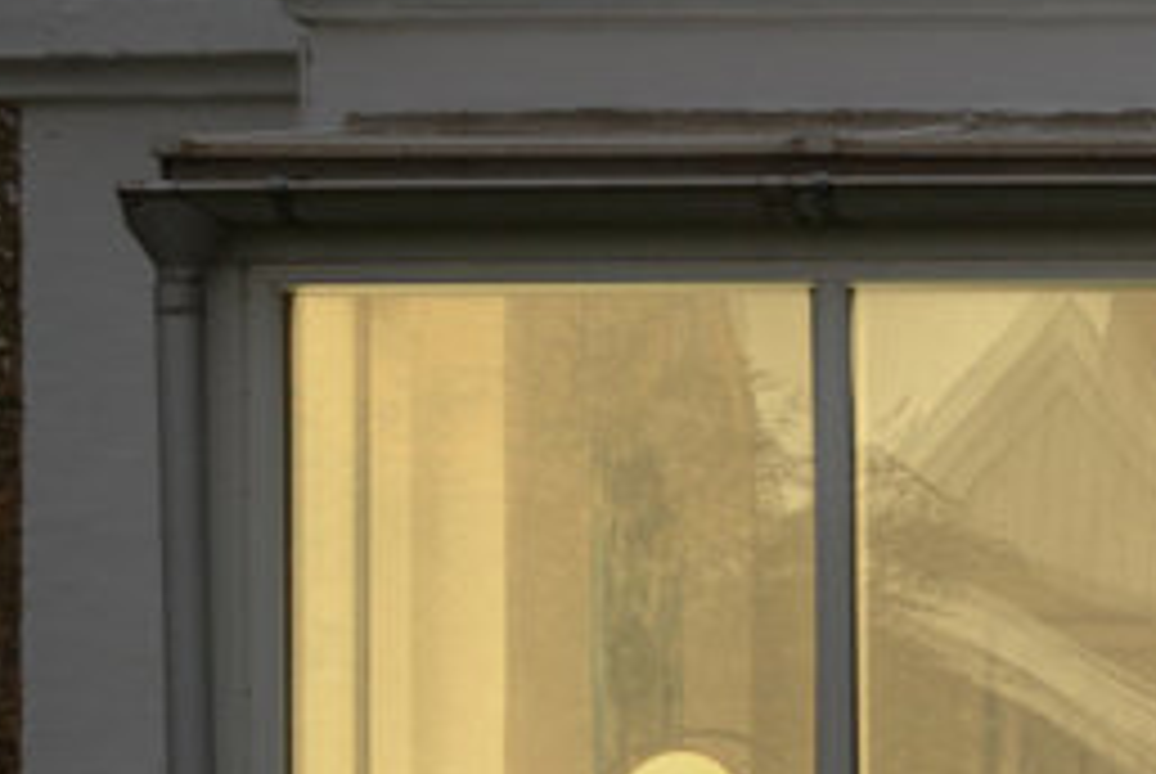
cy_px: 11
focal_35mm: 303
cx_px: 3526
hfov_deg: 6.2
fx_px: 9741
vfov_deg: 4.5
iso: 200
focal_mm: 26
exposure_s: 1/40
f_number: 10
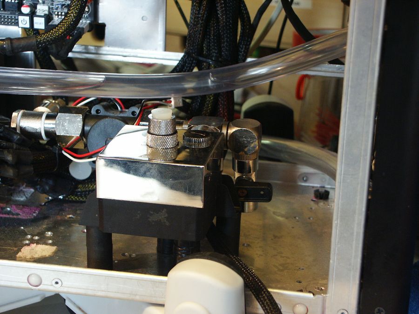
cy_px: 157
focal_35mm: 84
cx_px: 210
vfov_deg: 17.6
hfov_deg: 23.3
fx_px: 1017
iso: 200
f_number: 3.5
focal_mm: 20.92
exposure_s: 1/20
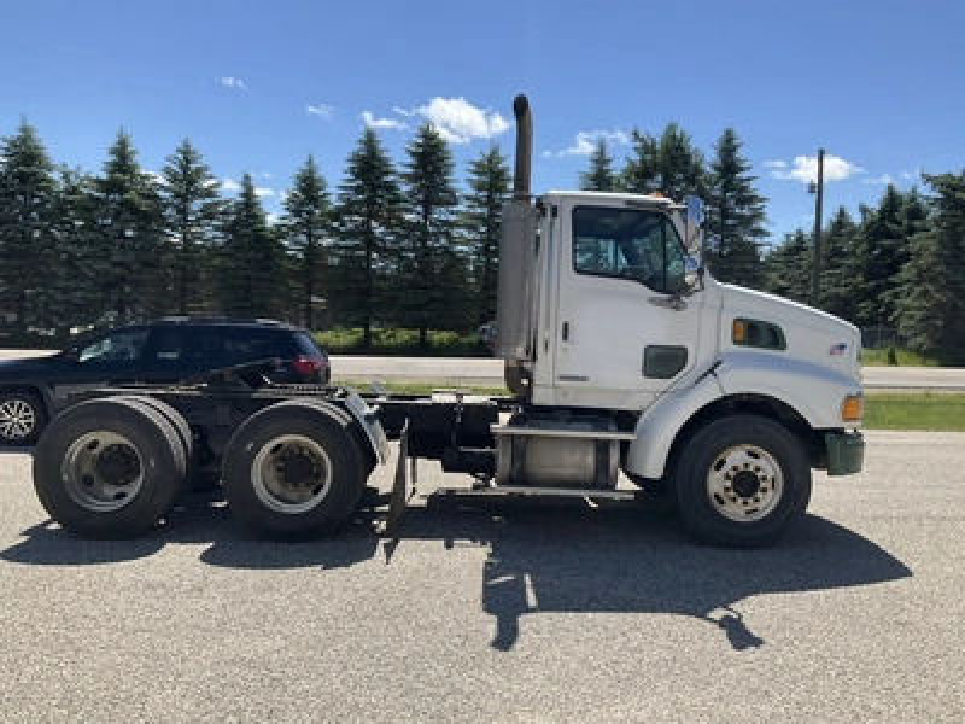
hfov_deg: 61.7
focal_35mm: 29
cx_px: 482
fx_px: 808
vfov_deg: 48.2
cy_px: 362
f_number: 1.8
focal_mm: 3
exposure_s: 1/1675
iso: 25
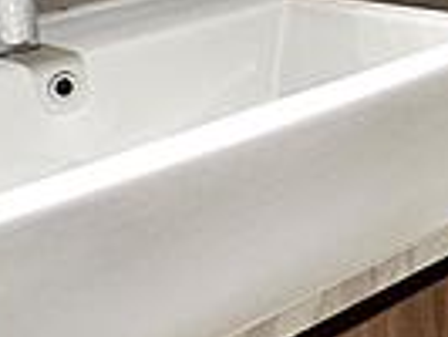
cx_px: 930
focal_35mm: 94
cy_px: -37
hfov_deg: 15.8
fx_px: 1218
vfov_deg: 15.3
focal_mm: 2.2
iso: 400
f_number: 2.2
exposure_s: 1/50
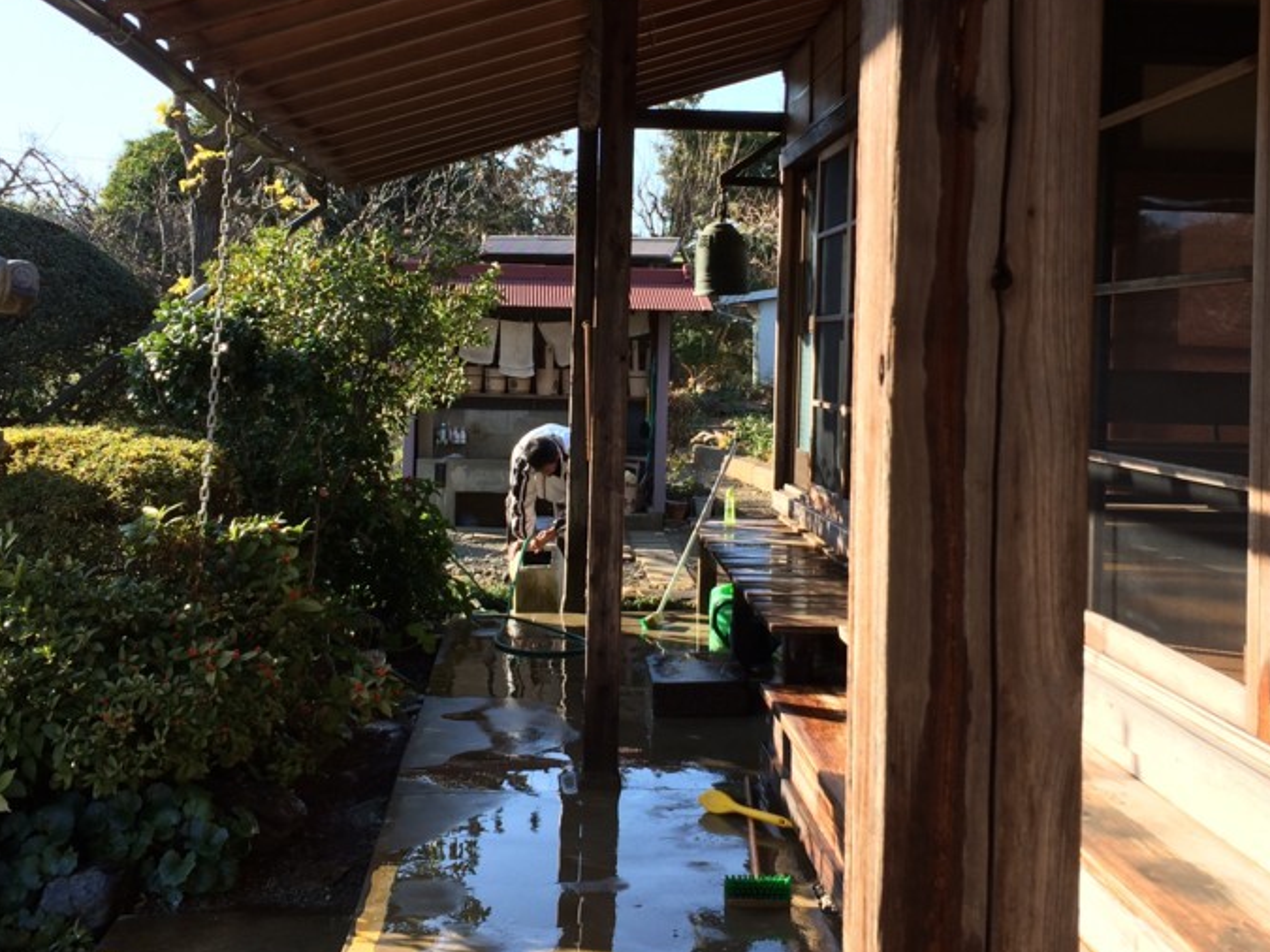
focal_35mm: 44
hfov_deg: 42.9
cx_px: 651
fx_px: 1614
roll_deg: -0.9
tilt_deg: -2.8
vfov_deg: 32.7
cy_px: 363
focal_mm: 4.15
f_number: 2.2
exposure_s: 1/391
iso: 32
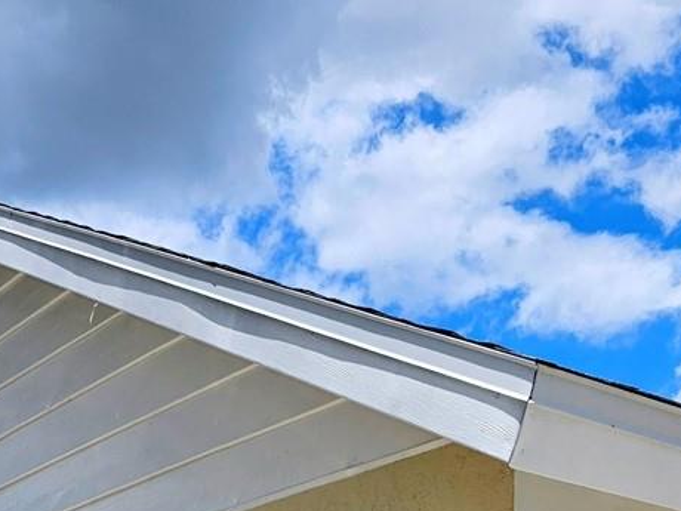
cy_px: 792
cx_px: 490
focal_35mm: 80
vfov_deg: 16.6
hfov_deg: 24.2
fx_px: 1574
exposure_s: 1/1628
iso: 10
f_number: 1.7
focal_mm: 6.3
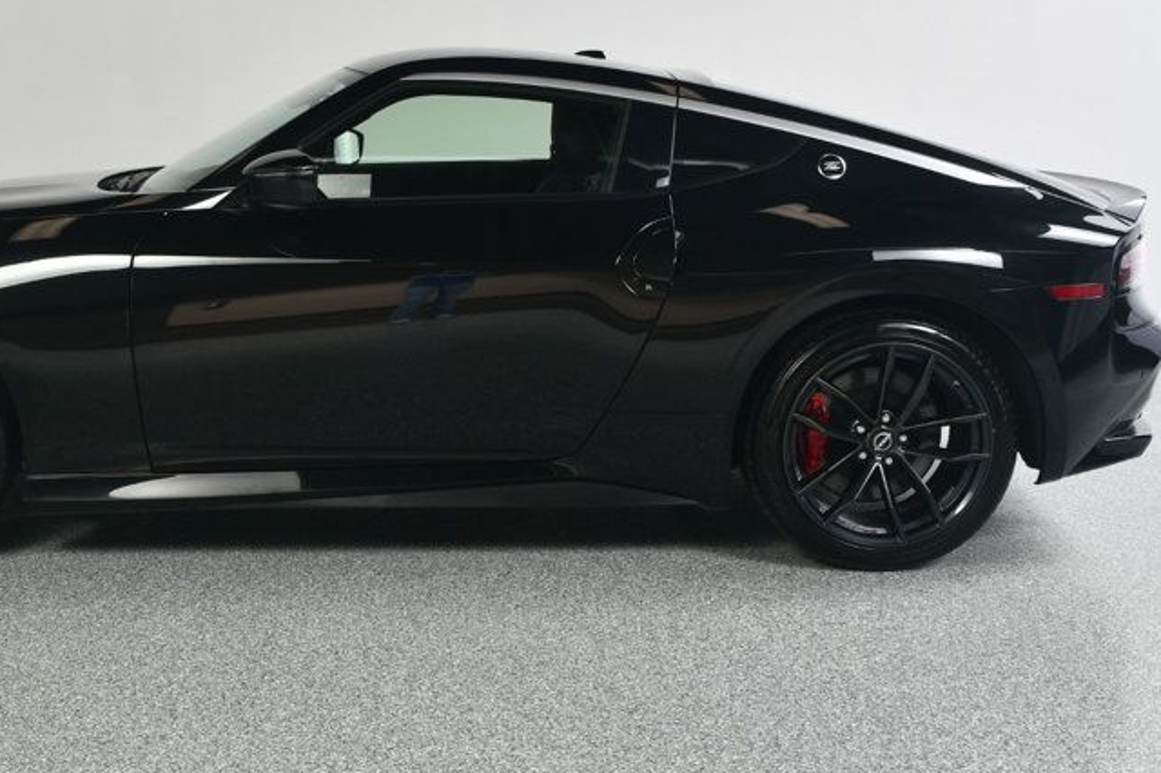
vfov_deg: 28.0
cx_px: 397
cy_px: 361
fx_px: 1547
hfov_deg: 40.7
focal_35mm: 48
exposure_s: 1/160
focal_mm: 20
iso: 100
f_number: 9
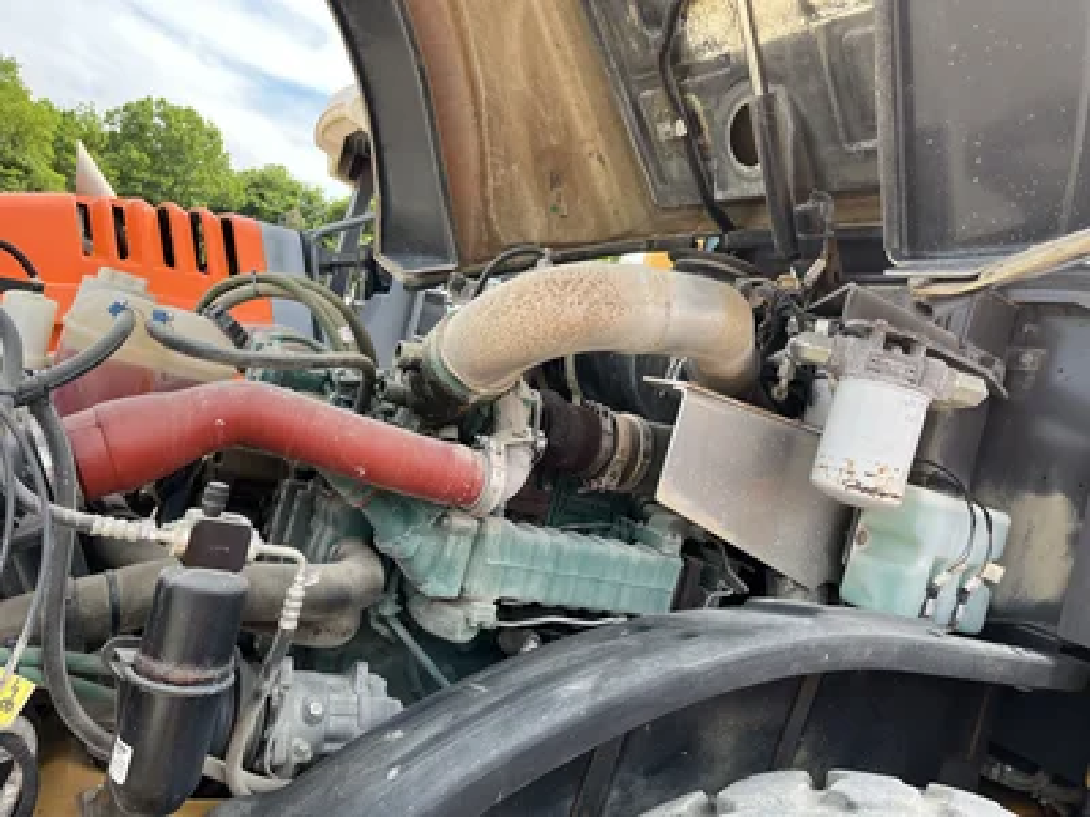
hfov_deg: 67.3
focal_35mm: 26
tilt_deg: -0.7
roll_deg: -14.9
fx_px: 819
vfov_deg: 53.1
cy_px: 408
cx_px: 545
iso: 50
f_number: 1.6
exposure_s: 1/608
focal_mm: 5.1
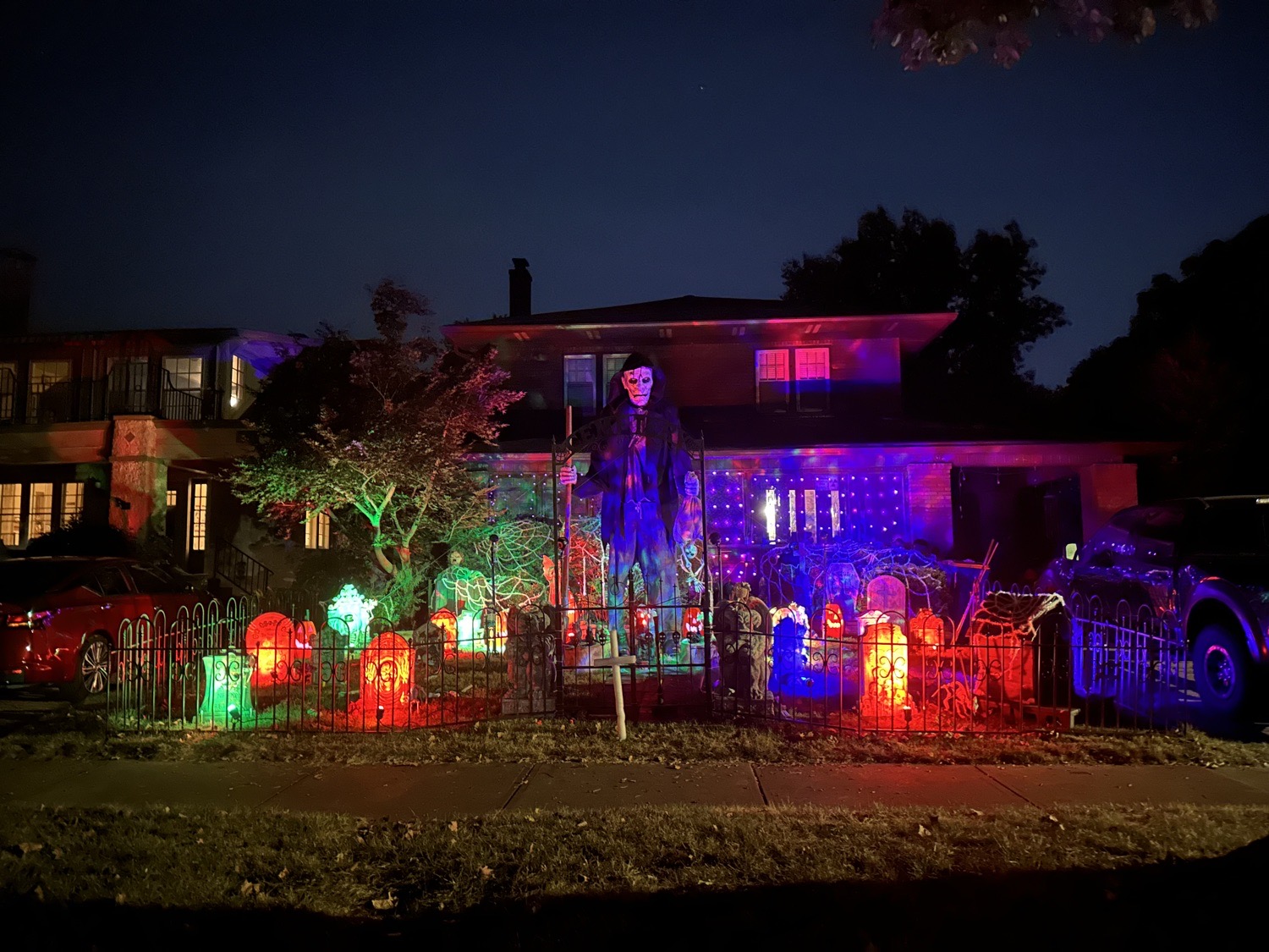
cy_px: 476
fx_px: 880
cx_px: 634
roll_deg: +0.6
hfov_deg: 71.6
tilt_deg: +5.6
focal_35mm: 24
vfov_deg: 56.8
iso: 4000
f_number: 1.78
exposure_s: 1/5
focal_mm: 6.86
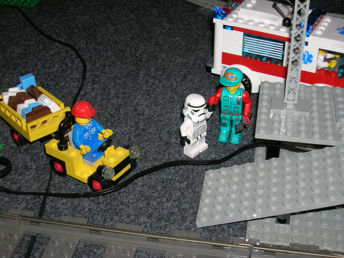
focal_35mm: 54
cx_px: 172
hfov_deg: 35.5
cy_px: 129
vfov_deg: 27.0
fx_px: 537
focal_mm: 9
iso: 50
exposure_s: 1/60.1
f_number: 3.4
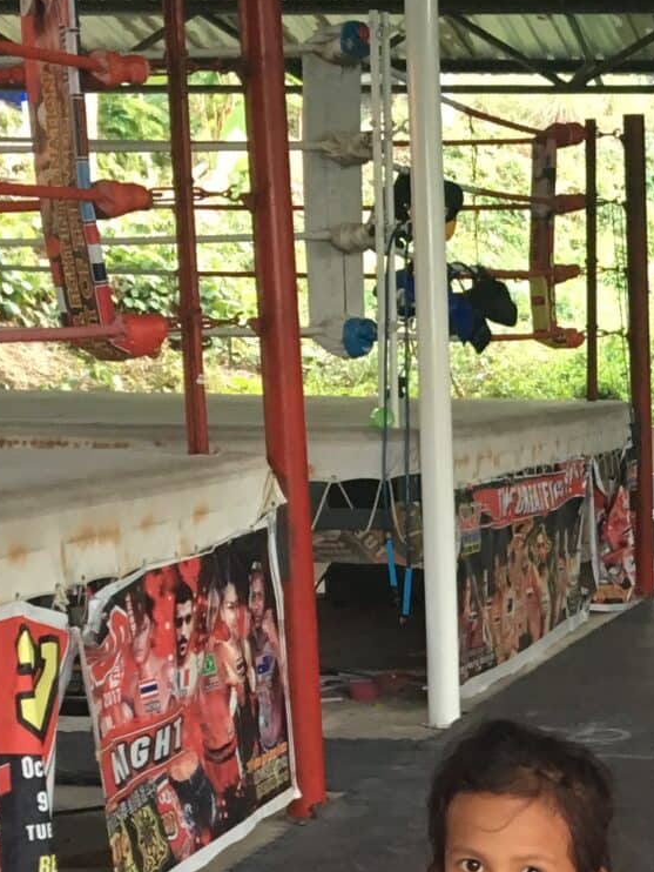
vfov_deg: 18.8
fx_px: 2518
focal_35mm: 100
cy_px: 967
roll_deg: -1.0
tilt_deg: -14.4
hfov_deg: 14.4
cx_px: 773
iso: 100
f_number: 2.2
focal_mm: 4.15
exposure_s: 1/33
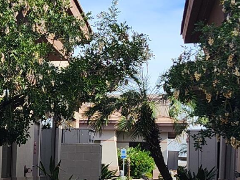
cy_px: 194
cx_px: -99
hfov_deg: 15.4
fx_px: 832
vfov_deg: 12.2
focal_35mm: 120
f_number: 1.8
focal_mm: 5.54
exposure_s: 1/792
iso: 25
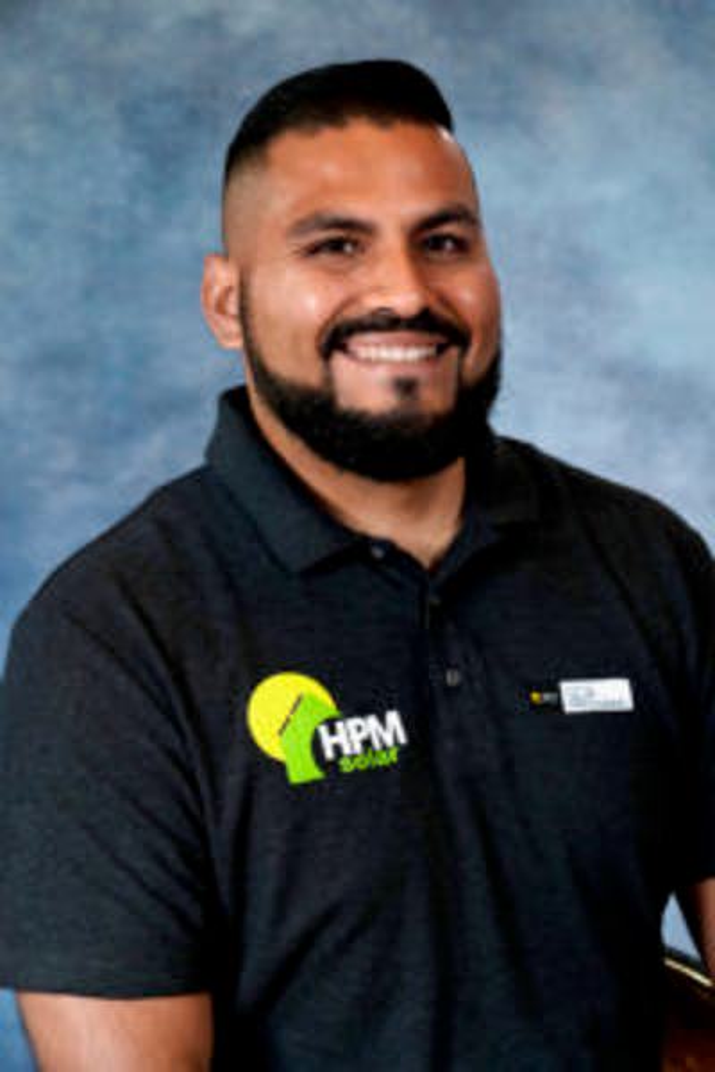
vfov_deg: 23.6
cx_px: 358
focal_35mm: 86
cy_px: 536
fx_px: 2562
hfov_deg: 15.9
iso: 1600
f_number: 6.3
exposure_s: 1/200
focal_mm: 86
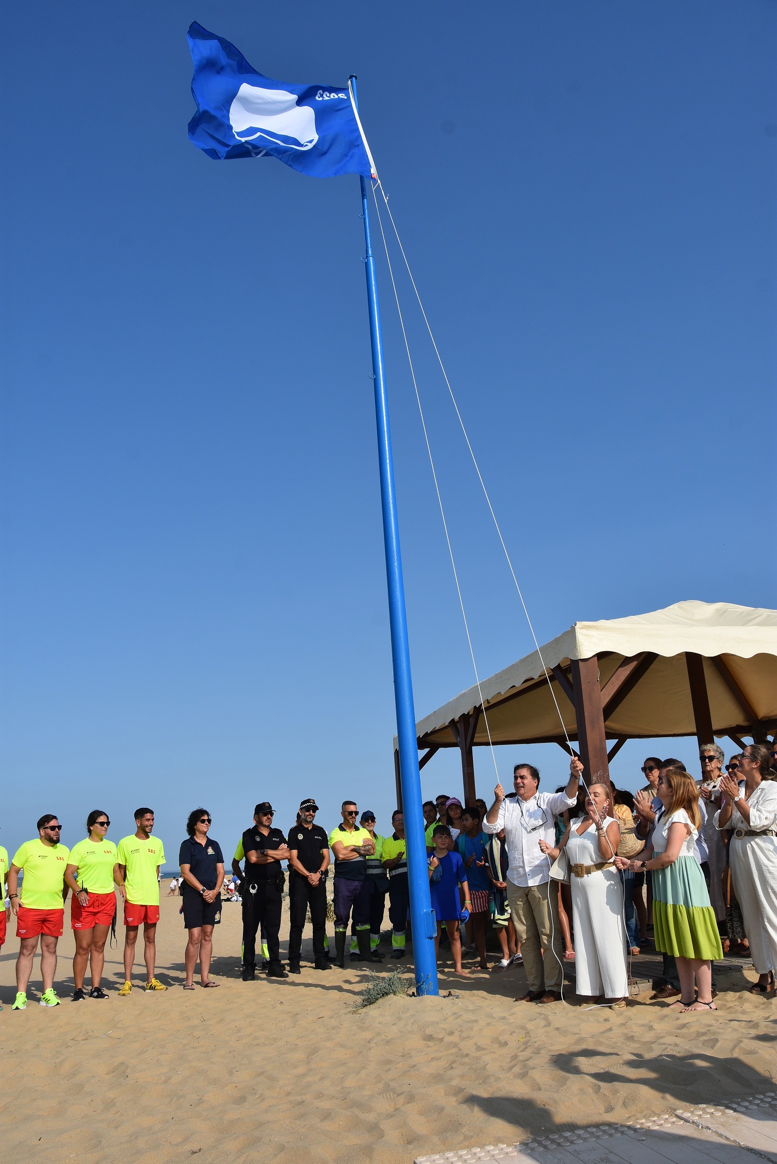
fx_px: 874
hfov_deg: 48.0
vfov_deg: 67.4
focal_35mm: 27
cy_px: 582
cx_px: 388
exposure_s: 1/500
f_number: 8
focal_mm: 18
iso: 140
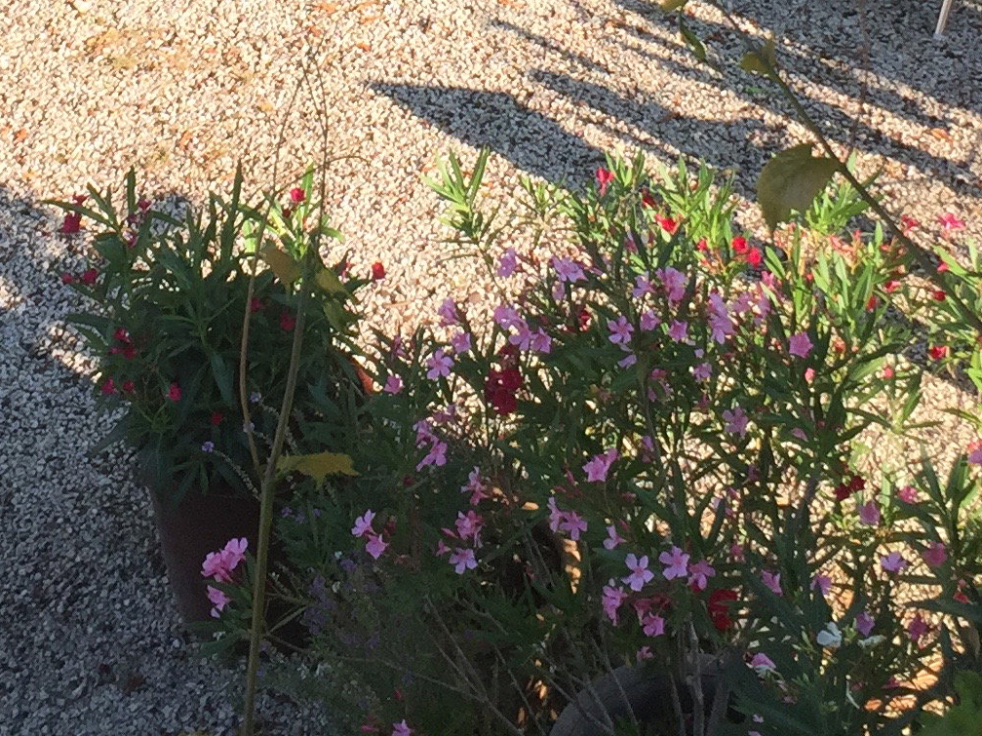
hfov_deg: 20.9
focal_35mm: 94
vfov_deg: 14.5
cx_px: 525
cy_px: -418
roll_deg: -0.6
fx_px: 2666
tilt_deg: -25.0
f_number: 2.2
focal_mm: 4.15
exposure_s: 1/565
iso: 32
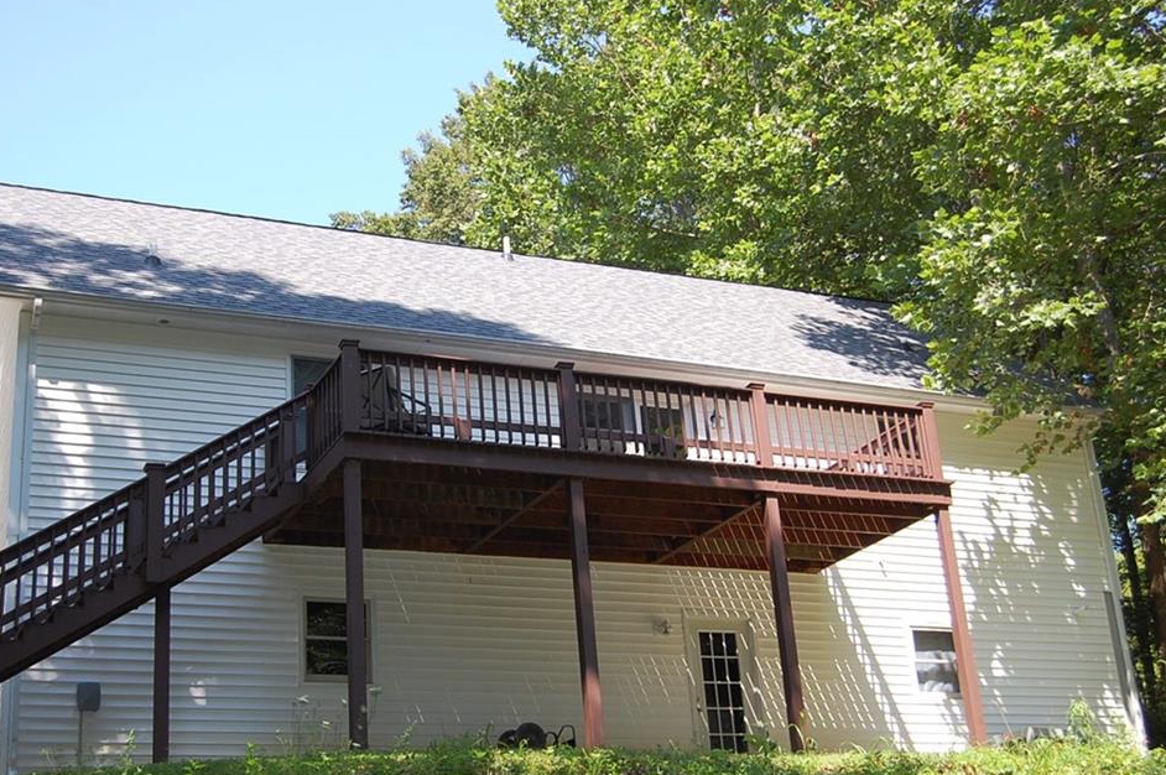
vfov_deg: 26.7
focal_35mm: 51
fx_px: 1635
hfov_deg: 39.2
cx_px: 542
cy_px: 373
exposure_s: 1/500
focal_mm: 31
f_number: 5
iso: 400
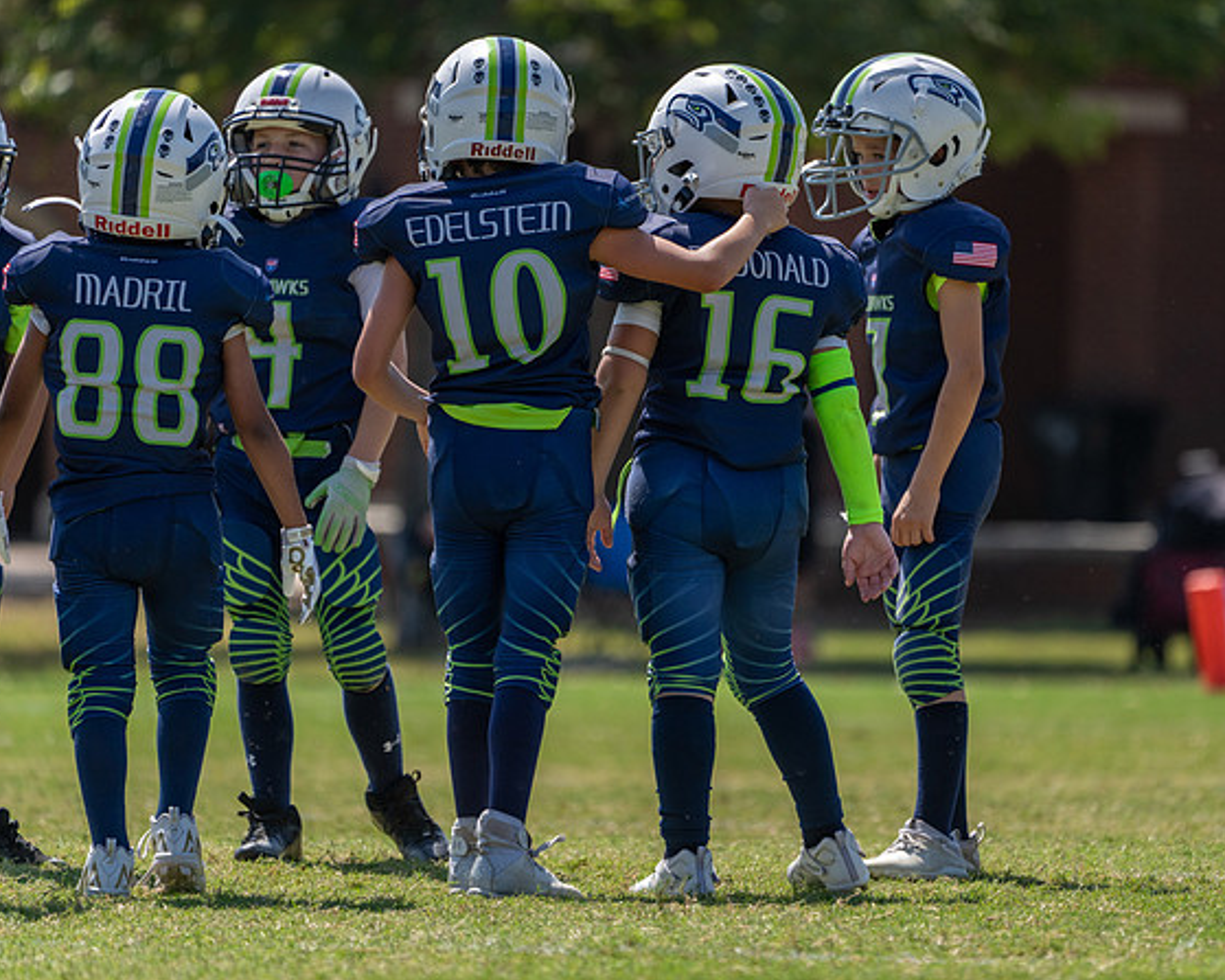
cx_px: 722
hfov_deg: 4.3
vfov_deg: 3.4
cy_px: 491
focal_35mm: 453
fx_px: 16421
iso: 320
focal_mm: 400
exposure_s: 1/1250
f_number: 5.6
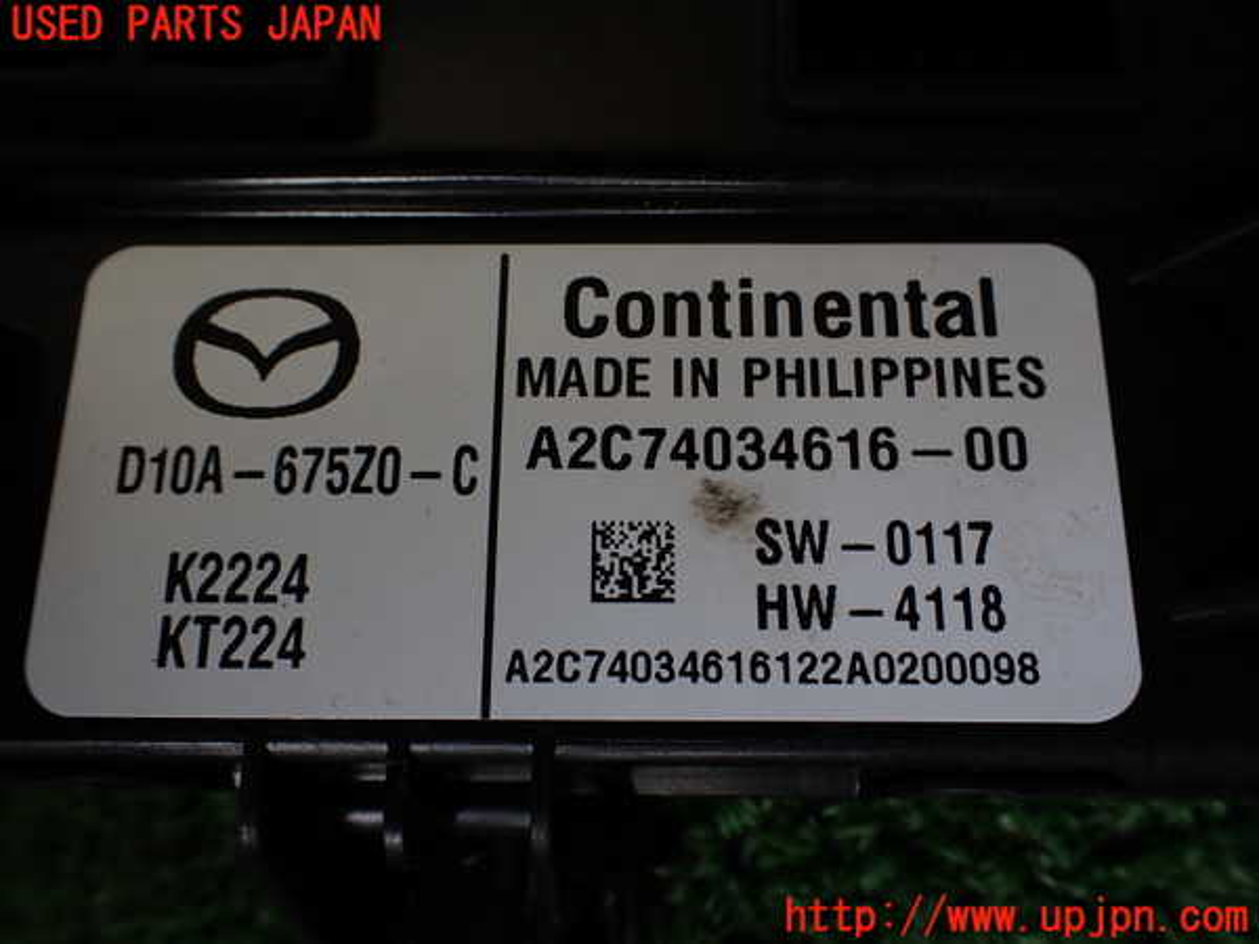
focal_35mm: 30
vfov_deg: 46.8
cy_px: 472
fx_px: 1091
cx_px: 630
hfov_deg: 60.0
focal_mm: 5.4
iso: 100
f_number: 3.2
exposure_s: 1/160
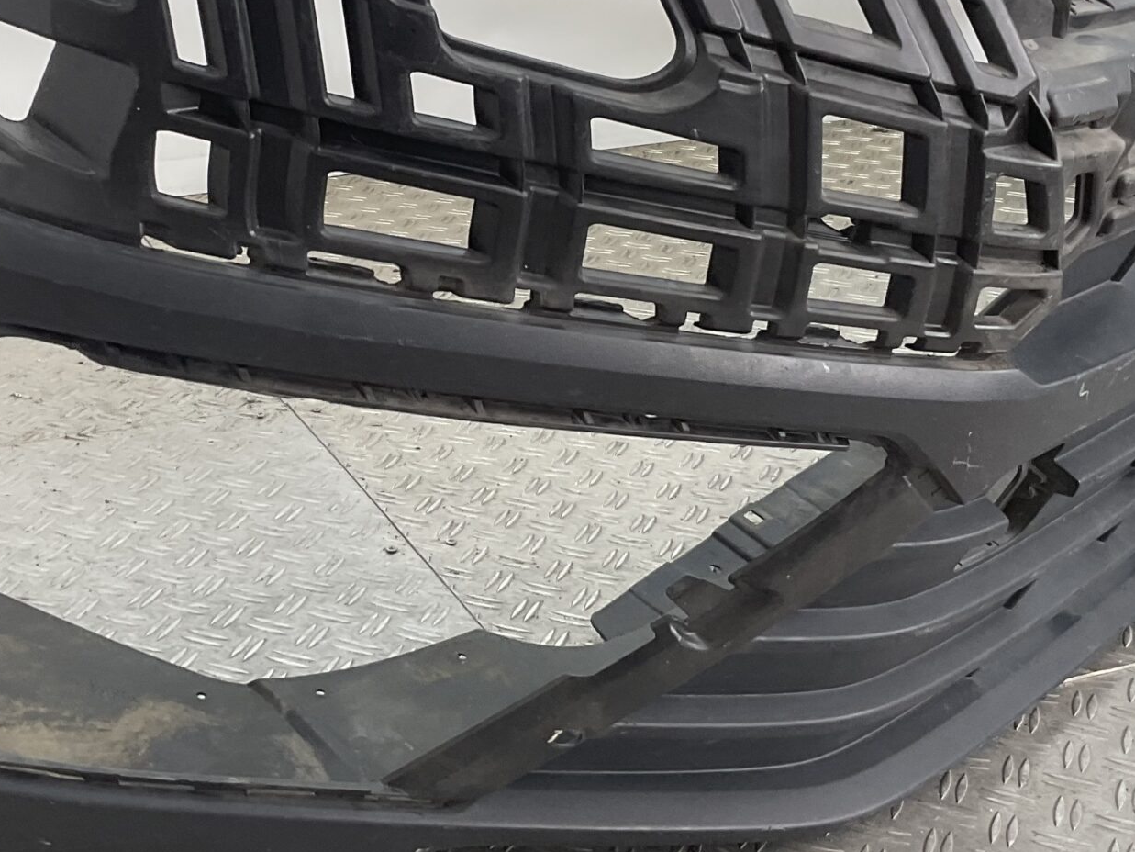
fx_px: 1967
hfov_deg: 32.1
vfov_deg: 24.3
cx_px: 471
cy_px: 269
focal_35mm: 60
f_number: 1.8
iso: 25
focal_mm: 3
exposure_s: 1/120
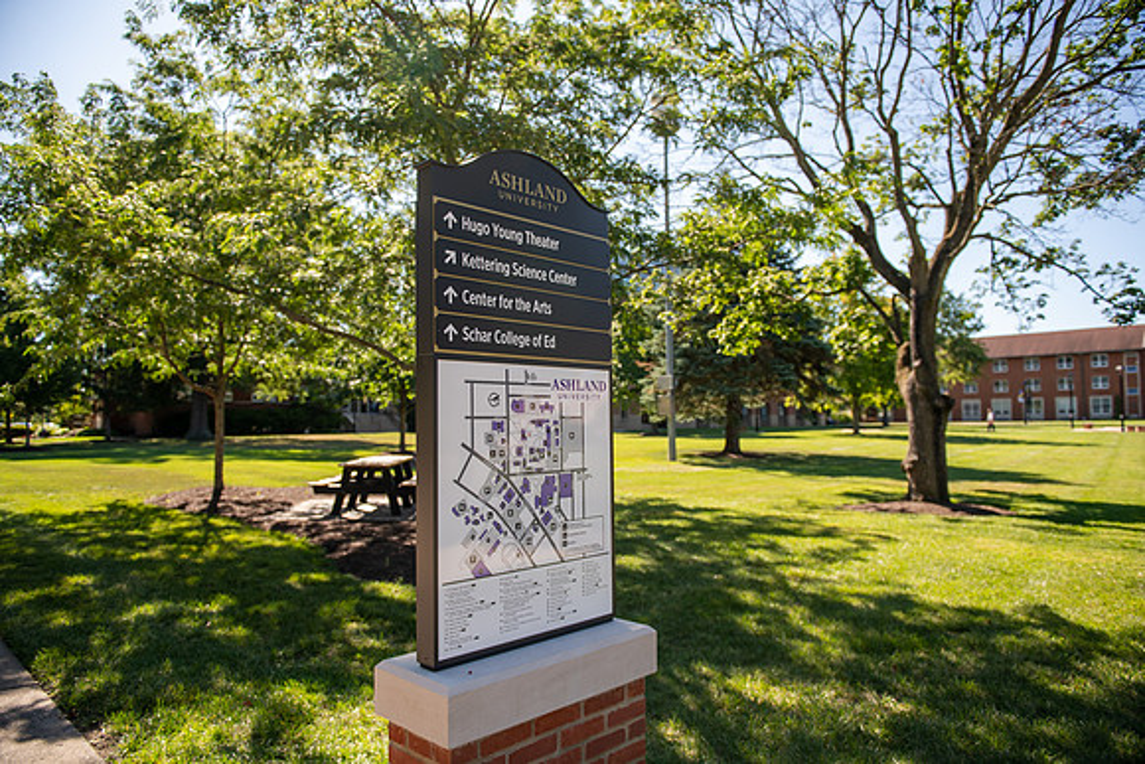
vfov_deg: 53.2
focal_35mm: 24
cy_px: 382
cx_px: 572
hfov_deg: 73.7
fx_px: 763
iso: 100
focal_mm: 24
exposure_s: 1/640
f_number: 3.2
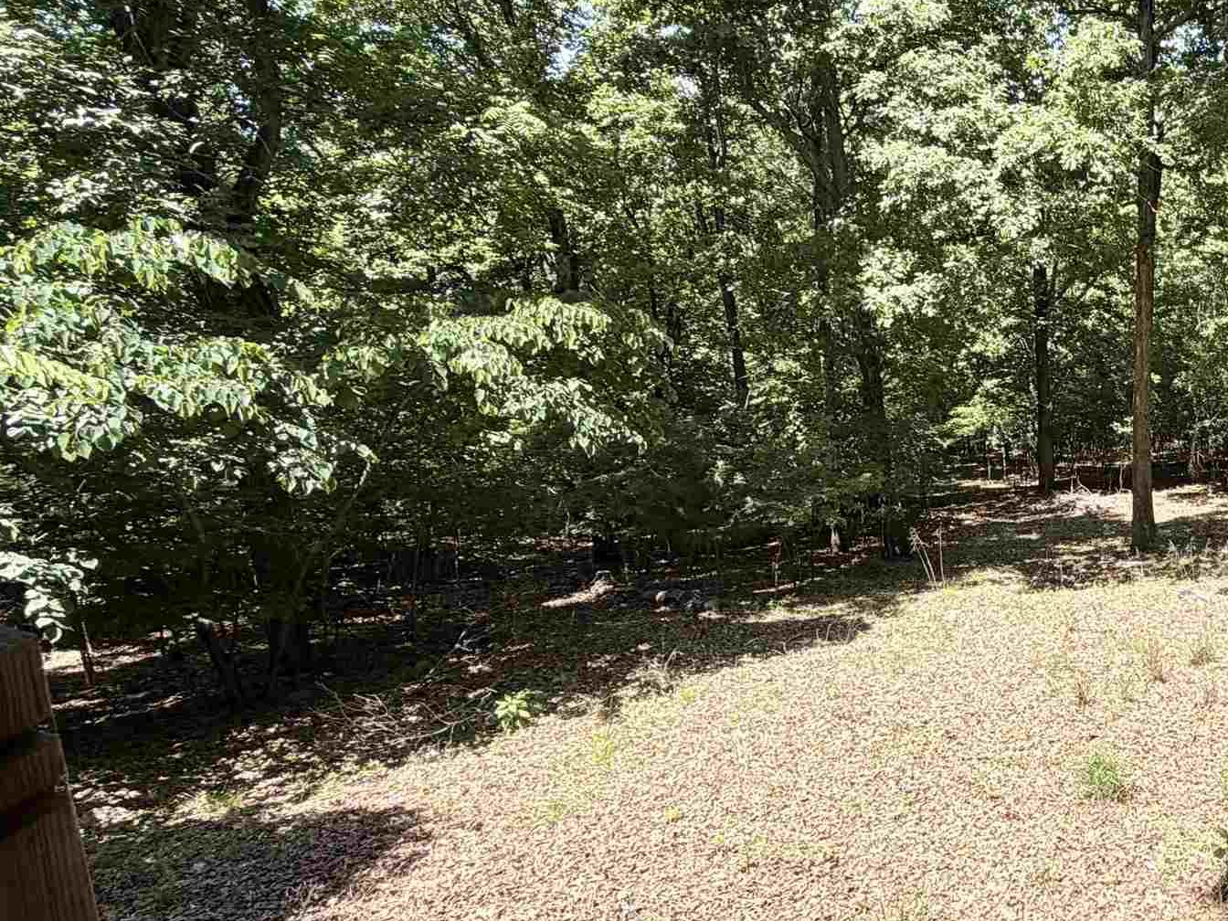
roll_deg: -1.7
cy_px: 449
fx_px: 1135
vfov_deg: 44.2
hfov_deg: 47.8
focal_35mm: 32
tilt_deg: -15.1
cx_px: 1206
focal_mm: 2.22
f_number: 2.2
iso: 50
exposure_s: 1/280
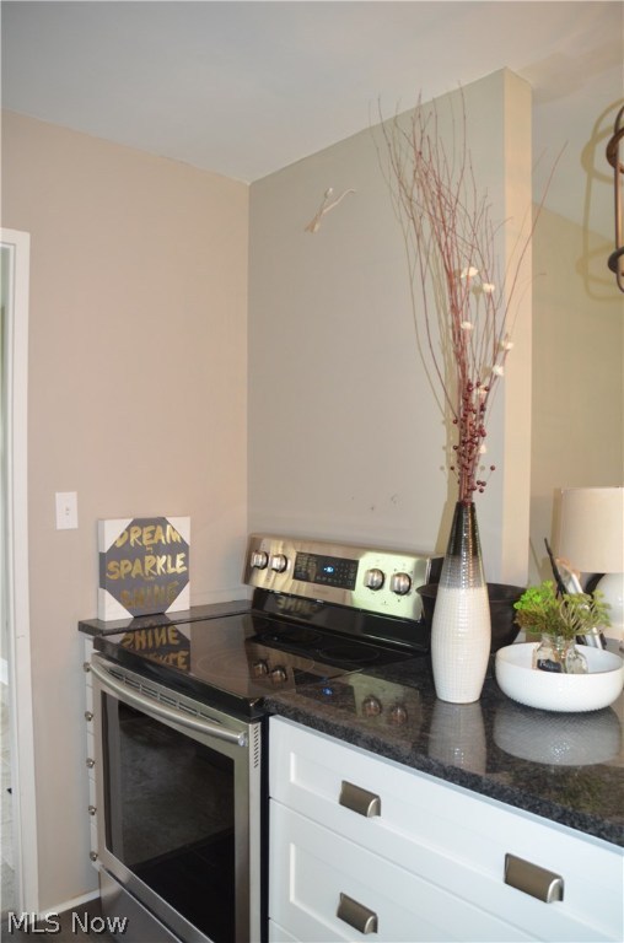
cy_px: 472
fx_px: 706
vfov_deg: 67.5
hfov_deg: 47.7
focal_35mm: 27
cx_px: 312
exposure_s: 1/60
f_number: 3.5
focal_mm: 18
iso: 1000
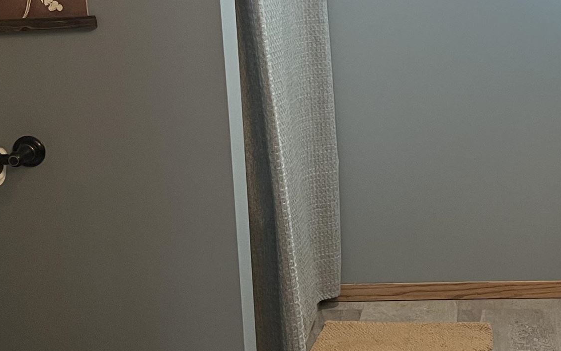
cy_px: 87
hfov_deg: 26.7
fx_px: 1147
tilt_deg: -13.0
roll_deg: +1.1
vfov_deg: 17.3
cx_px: 486
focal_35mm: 75
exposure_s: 1/60
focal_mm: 5.7
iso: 80
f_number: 1.5
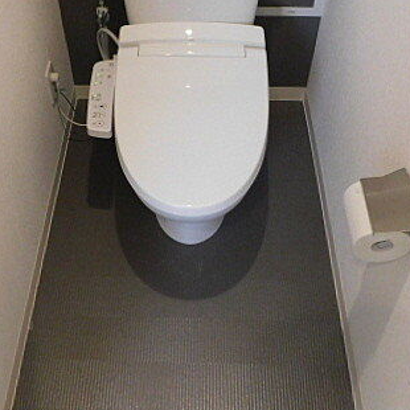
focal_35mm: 42
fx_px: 563
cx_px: 183
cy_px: 134
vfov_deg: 39.5
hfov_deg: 40.0
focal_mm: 4
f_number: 3
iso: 400
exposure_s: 1/25
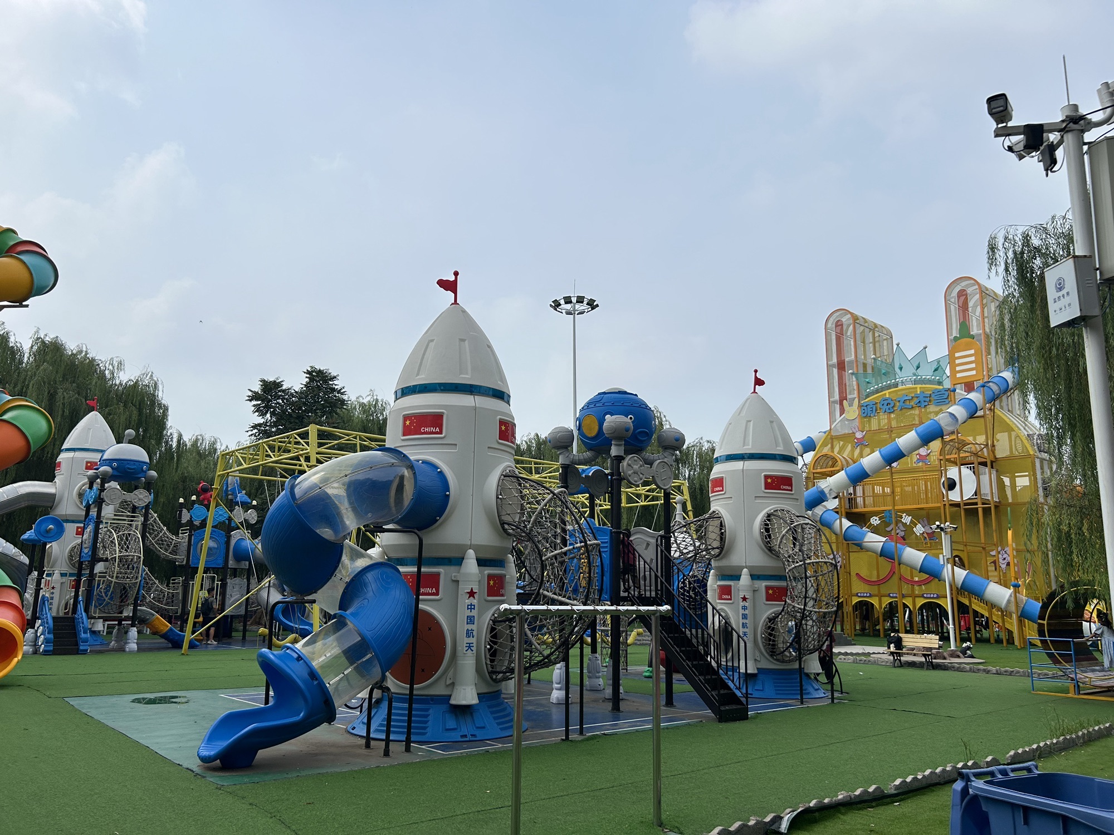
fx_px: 837
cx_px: 557
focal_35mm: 26
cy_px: 418
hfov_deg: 67.3
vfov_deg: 53.1
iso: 50
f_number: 1.5
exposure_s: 1/7463
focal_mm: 5.7
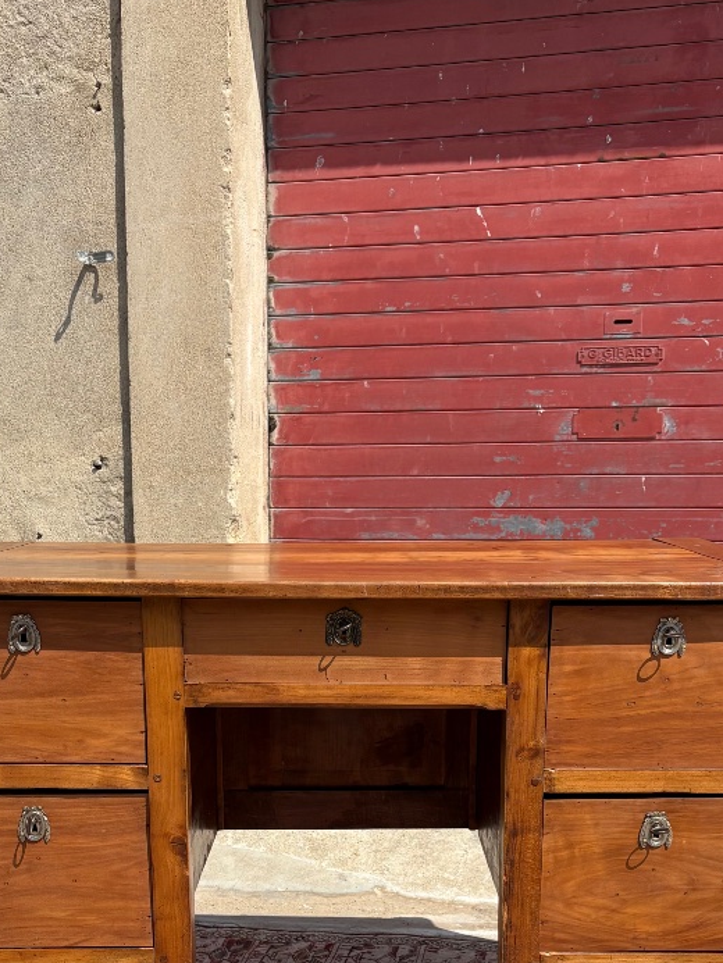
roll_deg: -1.0
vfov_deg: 40.6
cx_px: 339
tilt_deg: -11.5
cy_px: 752
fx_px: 1253
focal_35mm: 45
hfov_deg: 32.2
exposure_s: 1/3831
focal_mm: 5.96
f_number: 1.6
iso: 50
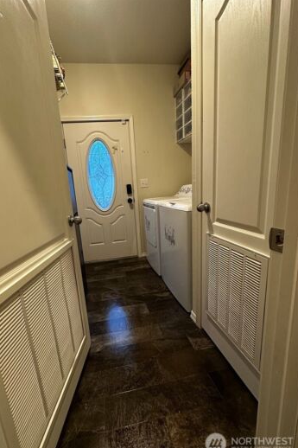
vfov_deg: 100.4
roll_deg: +3.8
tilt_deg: -11.3
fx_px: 186
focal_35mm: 15
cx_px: 130
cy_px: 228
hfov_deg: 76.9
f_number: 2.2
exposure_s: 1/60
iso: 500
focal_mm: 2.22
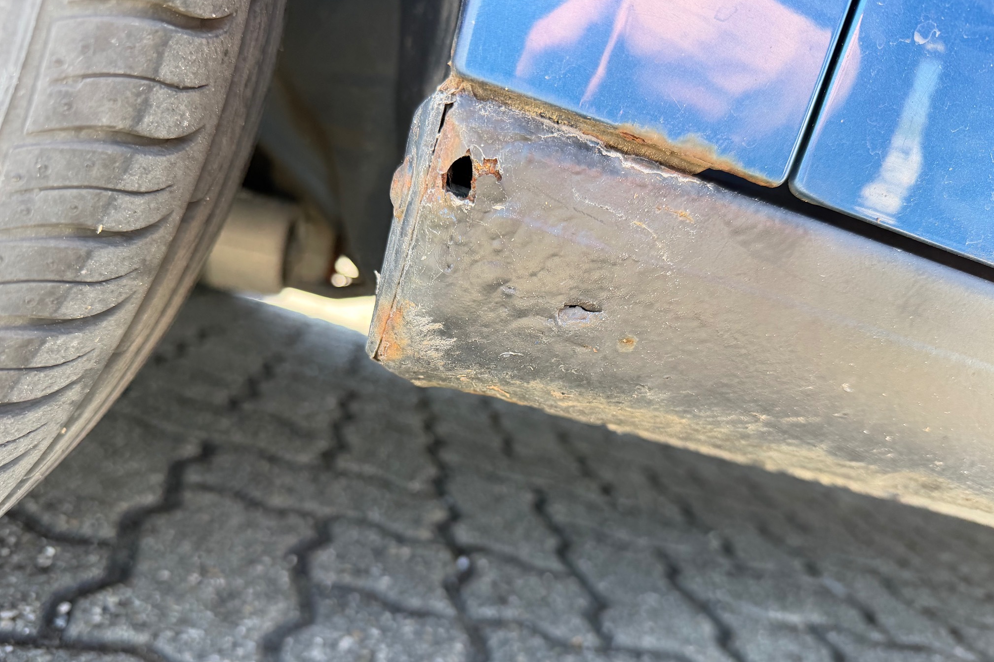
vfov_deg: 51.2
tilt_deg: -10.8
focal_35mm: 25
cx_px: 497
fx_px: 690
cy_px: 362
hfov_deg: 71.5
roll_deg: -15.8
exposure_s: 1/160
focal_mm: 6.76
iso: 100
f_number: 1.78
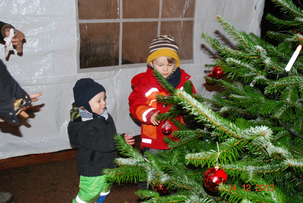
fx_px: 354
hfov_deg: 46.3
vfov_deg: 32.0
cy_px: 102
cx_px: 152
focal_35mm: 42
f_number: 5
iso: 800
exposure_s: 1/60
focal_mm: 28
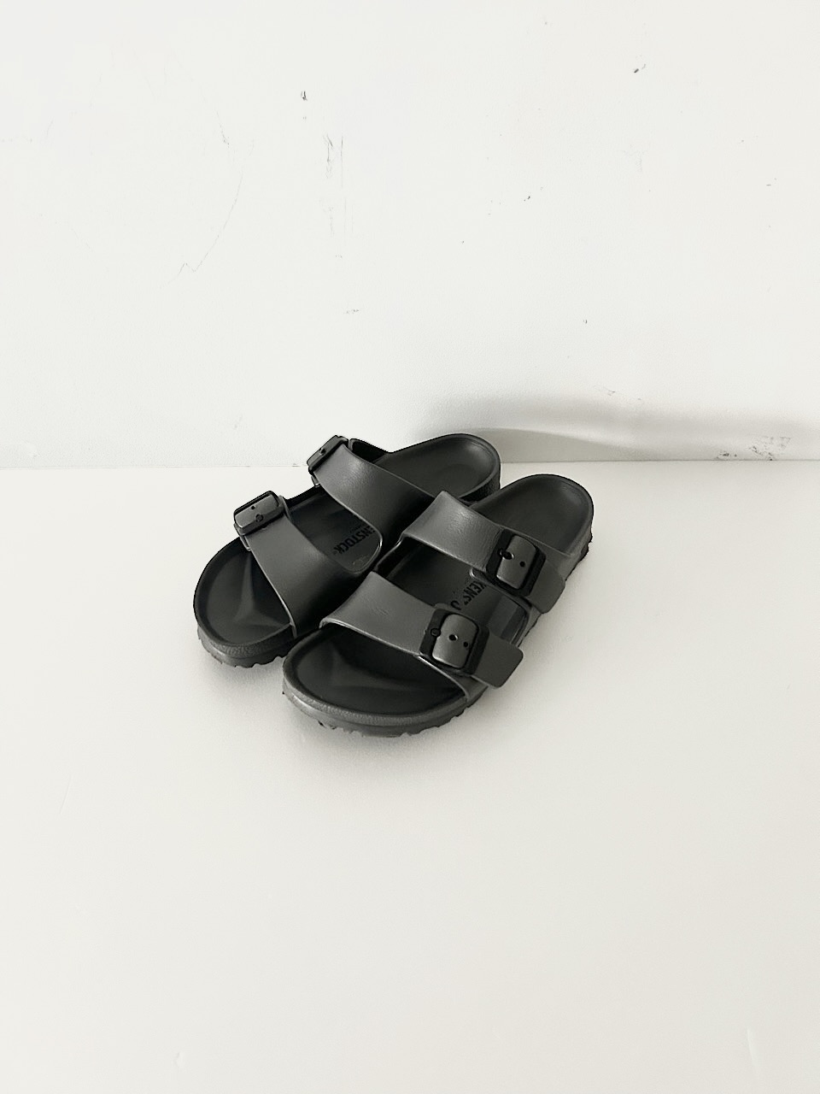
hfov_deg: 53.1
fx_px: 821
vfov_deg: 67.3
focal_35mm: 26
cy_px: 547
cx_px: 410
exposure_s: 1/60
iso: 320
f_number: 1.5
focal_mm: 5.7
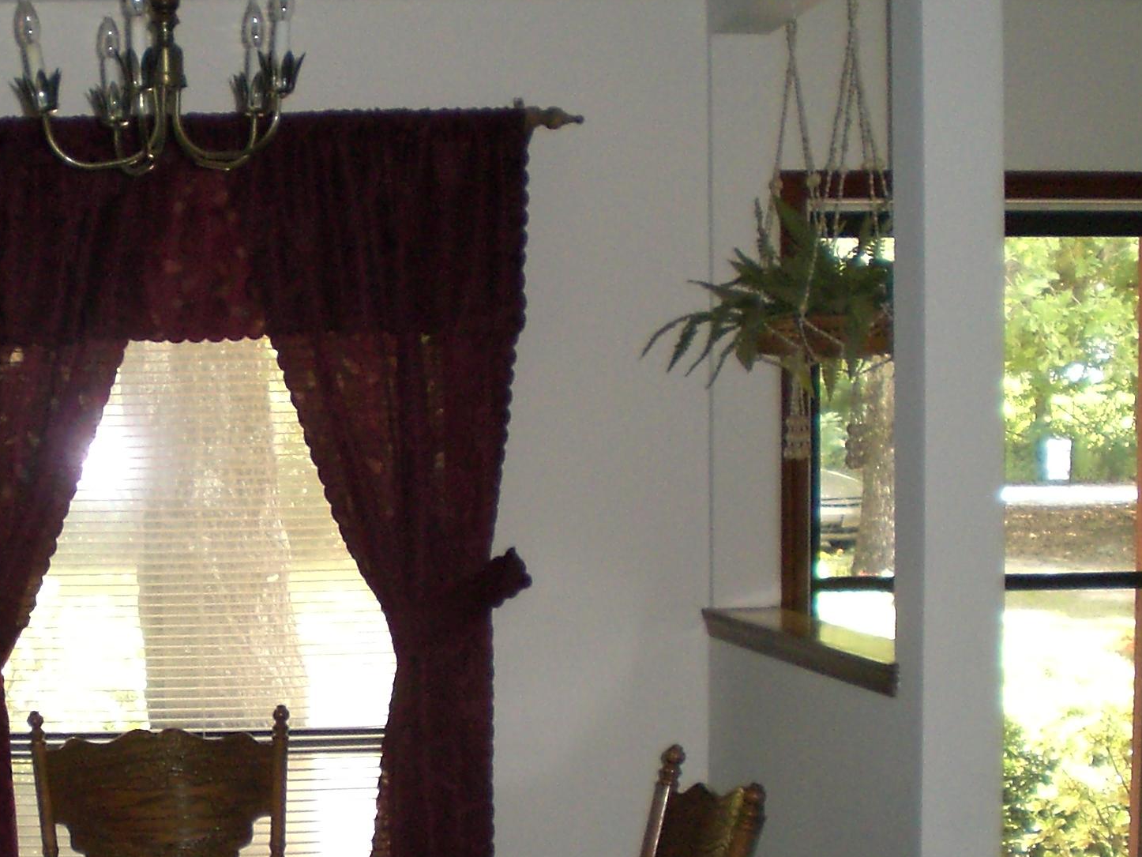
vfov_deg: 19.7
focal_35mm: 74
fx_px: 2442
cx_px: 89
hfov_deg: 25.4
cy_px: 675
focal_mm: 6.3
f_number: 3.1
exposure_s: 1/60
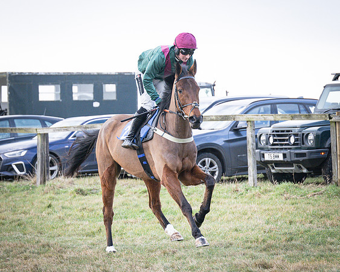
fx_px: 2246
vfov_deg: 6.9
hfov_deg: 8.7
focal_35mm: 223
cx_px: 190
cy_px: 141
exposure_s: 1/1600
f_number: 2.8
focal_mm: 82
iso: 400
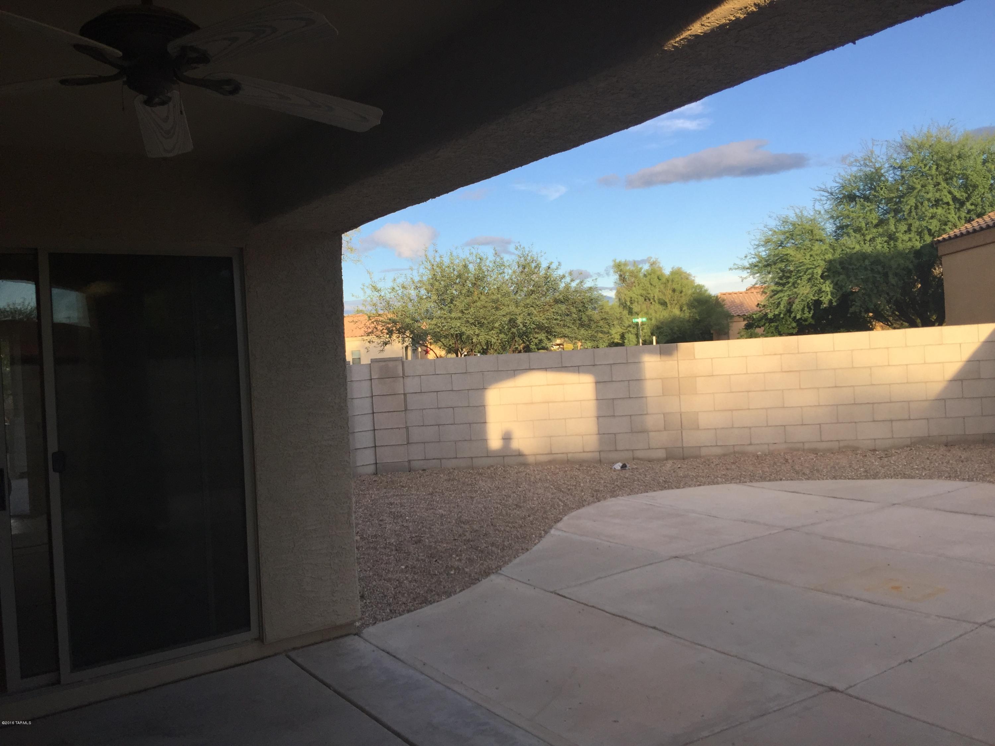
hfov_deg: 61.7
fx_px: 834
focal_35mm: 29
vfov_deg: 48.2
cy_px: 373
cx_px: 498
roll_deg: +2.7
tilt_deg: -2.5
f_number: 2.2
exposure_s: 1/520
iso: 32
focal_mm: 4.15
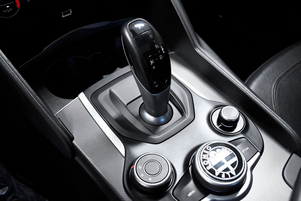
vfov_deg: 34.2
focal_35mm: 39
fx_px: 326
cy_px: 100
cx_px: 150
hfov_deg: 49.5
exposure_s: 1/100
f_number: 5
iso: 2500
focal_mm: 26
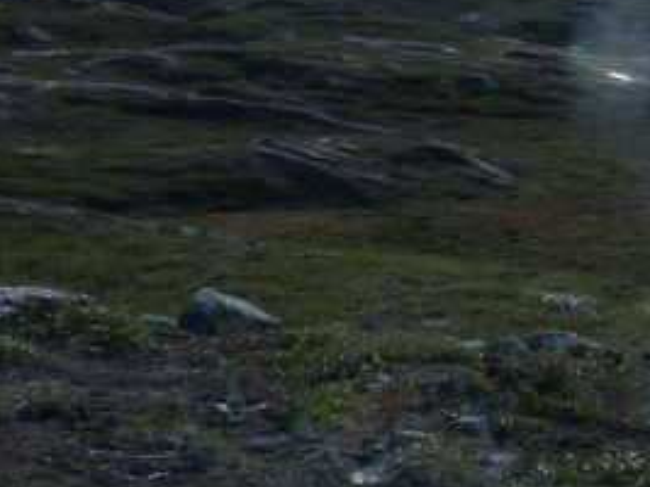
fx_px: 1408
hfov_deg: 24.1
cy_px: -46
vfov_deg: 18.9
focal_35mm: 75
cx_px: 733
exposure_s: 1/1000
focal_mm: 4.1
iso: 125
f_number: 5.6
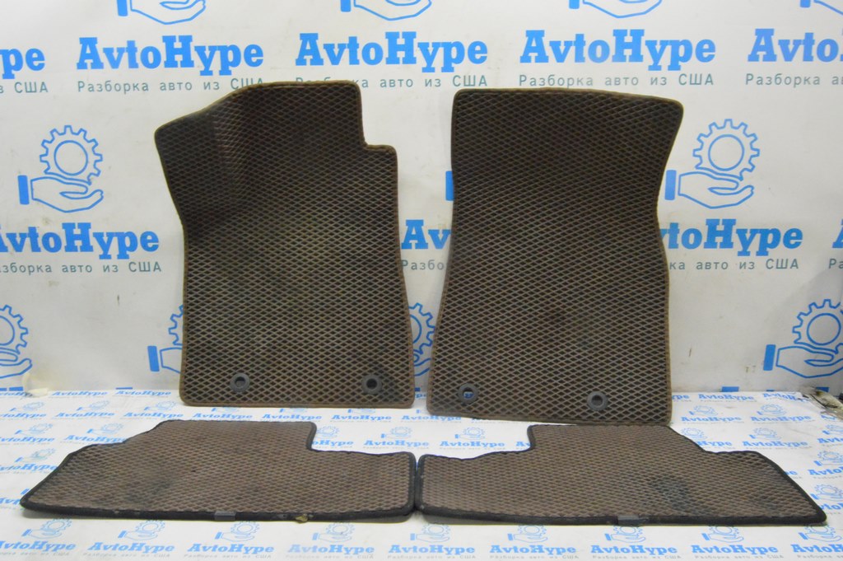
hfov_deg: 62.0
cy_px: 280
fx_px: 702
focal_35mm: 30
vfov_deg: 43.5
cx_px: 422
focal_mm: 20
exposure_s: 1/15
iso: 6400
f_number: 20
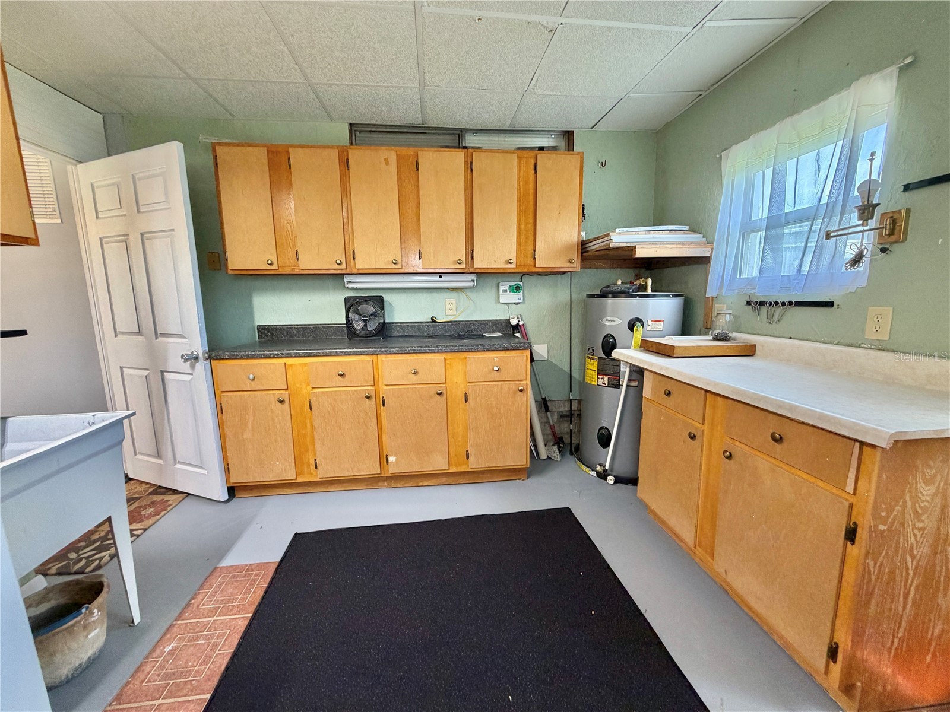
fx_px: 384
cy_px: 356
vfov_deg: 85.7
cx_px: 475
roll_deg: +1.1
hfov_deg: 102.1
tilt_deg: -9.3
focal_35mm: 14
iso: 160
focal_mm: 2.22
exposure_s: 1/60
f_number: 2.2
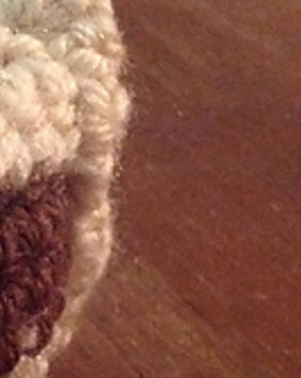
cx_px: -138
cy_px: 306
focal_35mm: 131
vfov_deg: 14.6
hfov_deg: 11.3
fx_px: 1463
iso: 640
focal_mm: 4.28
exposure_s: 1/15
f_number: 2.4
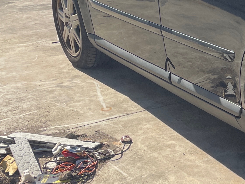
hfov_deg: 18.2
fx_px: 658
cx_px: 390
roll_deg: -1.1
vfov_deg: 15.8
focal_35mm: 93
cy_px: 40
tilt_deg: -19.4
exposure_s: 1/1916
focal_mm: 4.2
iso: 32
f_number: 1.6
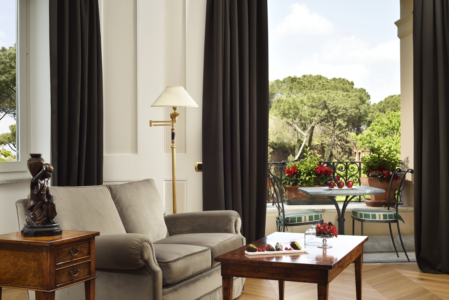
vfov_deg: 27.0
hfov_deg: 39.6
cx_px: 224
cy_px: 150
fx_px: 624
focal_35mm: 50
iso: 200
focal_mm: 50
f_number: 11
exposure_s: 1/250
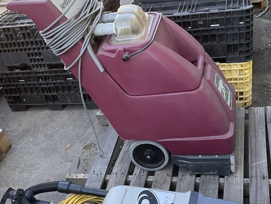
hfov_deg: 38.1
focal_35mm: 50
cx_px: 149
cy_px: 130
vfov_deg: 29.0
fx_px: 392
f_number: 1.8
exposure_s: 1/162
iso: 32
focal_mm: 3
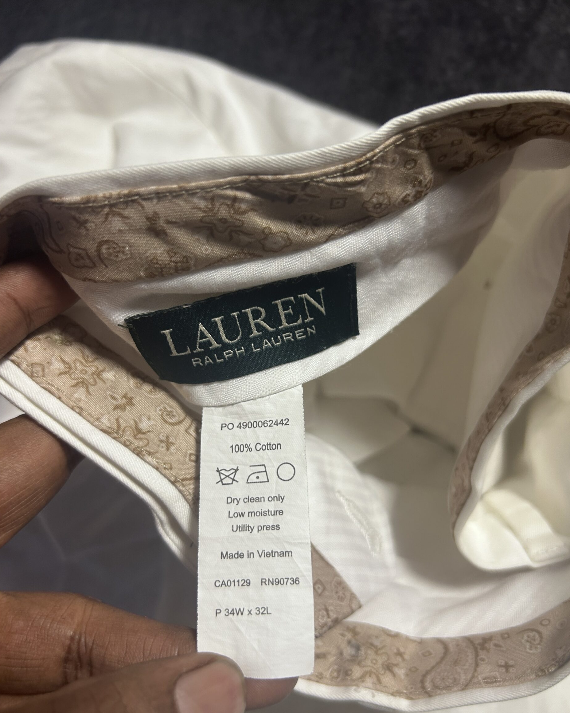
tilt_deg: -63.1
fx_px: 590
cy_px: 385
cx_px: 291
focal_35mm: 28
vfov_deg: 62.1
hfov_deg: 51.5
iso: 100
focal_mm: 5.7
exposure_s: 1/50
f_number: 1.5
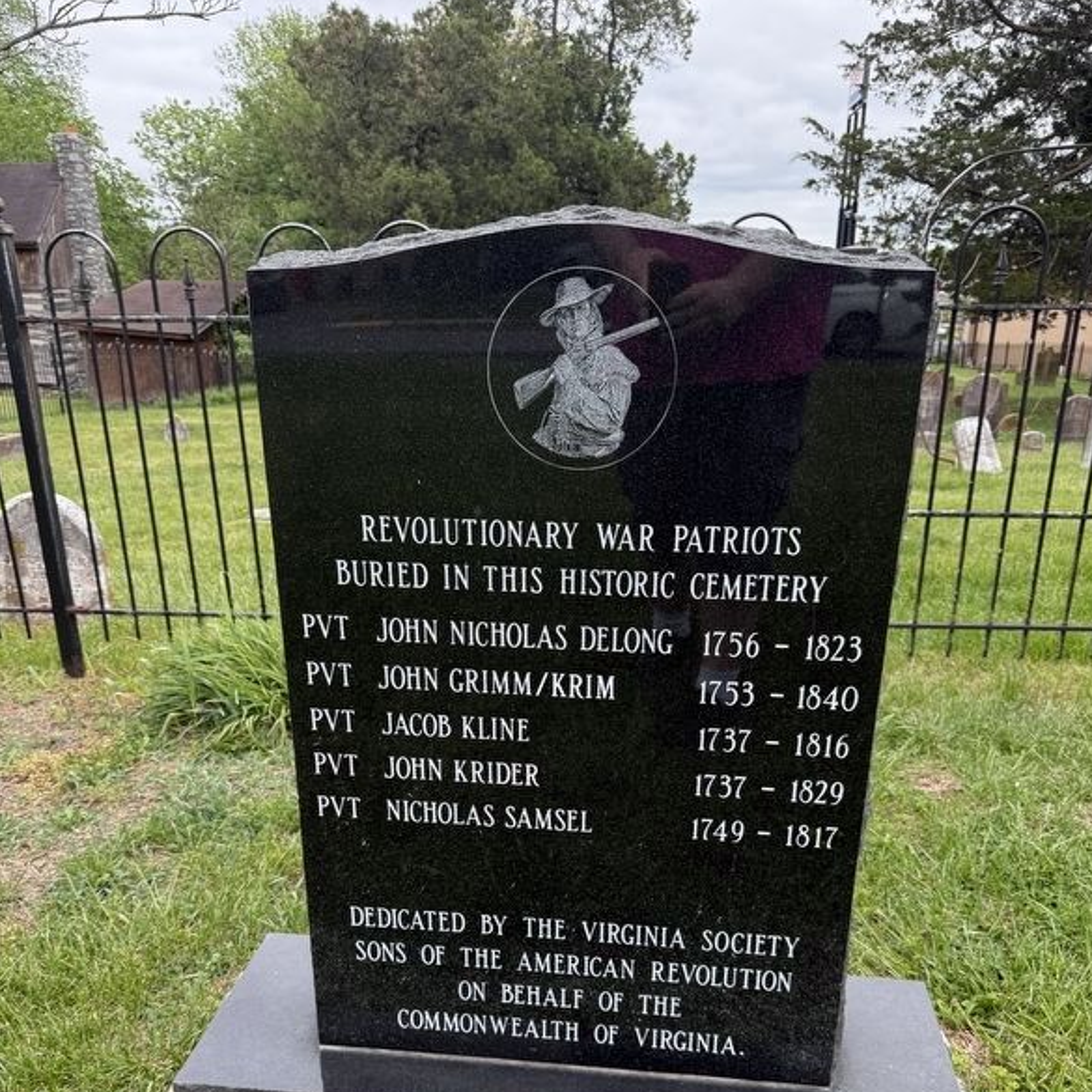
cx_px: 556
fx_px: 1035
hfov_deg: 55.6
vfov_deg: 54.8
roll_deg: -1.5
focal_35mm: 29
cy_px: 700
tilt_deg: -21.2
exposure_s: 1/299
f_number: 1.78
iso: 100
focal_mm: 6.76
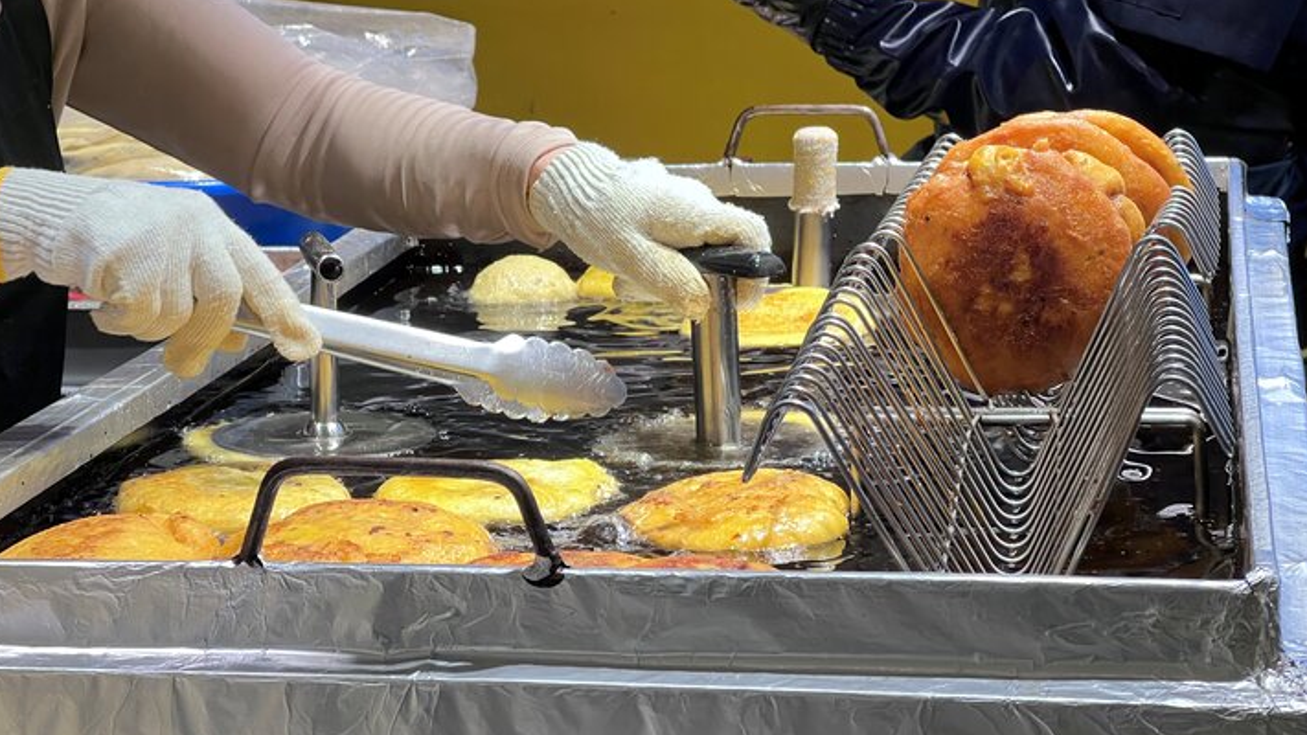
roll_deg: +1.7
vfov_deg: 14.2
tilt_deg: -12.3
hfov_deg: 25.0
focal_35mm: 85
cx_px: 651
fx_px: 2946
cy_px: 340
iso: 320
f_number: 2.8
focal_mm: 9
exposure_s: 1/60
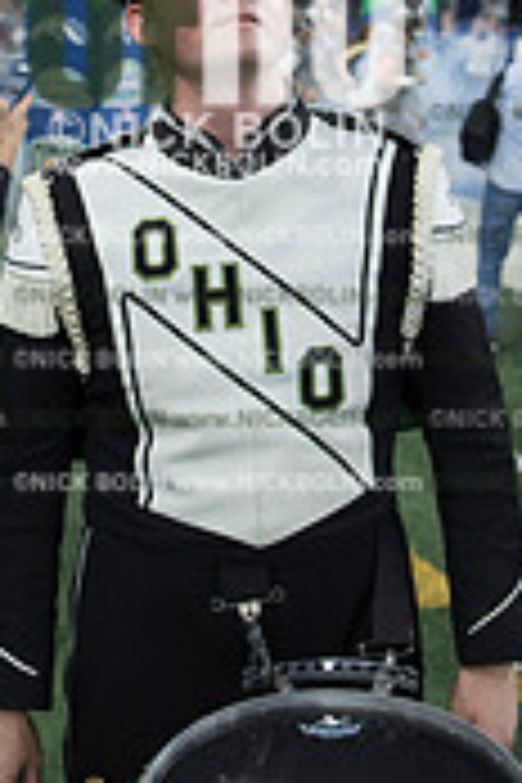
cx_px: 216
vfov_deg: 30.6
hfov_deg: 21.9
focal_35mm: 62
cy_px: 50
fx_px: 1348
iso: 1250
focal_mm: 24
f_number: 2.8
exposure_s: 1/1250
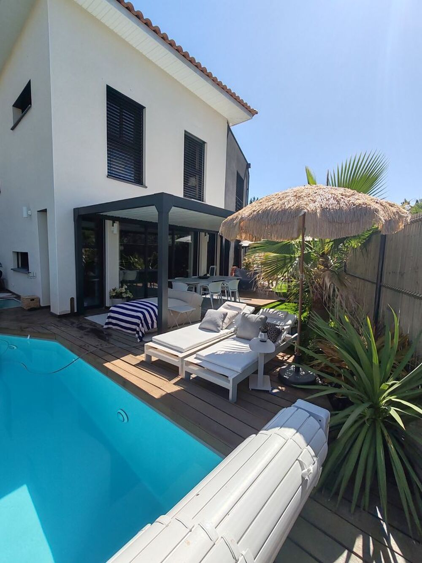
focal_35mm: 16
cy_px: 282
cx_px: 211
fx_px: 260
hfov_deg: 78.1
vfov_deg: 94.5
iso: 50
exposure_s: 1/1900
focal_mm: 1.96
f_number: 2.2
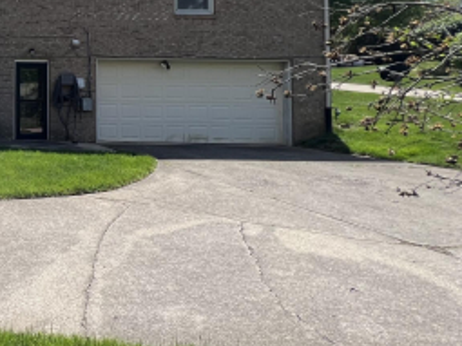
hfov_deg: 37.3
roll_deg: -0.2
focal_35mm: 34
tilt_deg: +1.7
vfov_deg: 40.4
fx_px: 454
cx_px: -119
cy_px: 80
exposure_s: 1/861
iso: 32
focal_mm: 1.57
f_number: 1.8
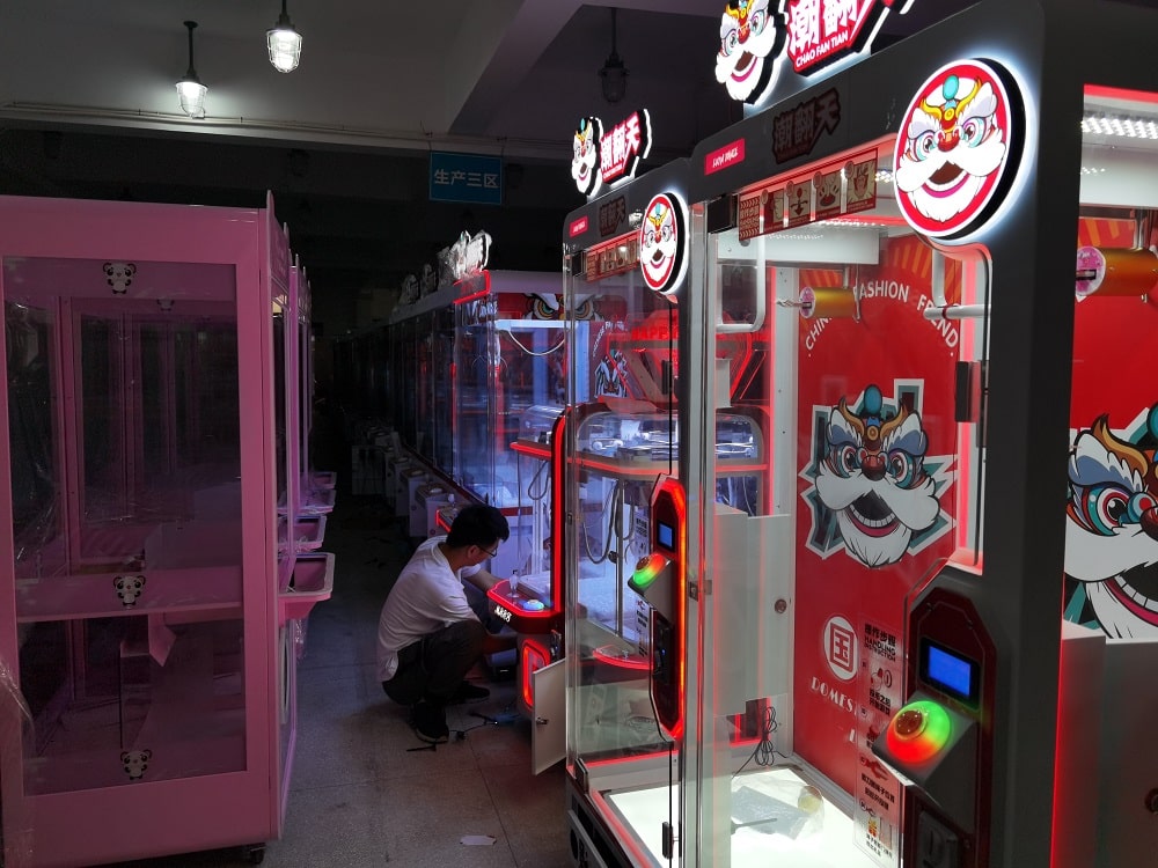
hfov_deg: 65.3
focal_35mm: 27
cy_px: 434
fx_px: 903
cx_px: 579
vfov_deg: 51.4
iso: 50
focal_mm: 6.71
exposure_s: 1/351
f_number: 1.9
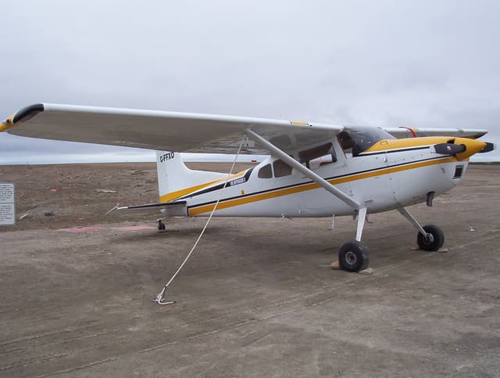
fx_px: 565
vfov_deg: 37.0
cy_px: 189
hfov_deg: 47.8
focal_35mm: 39
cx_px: 250
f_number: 4.5
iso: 100
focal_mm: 6
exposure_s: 1/144
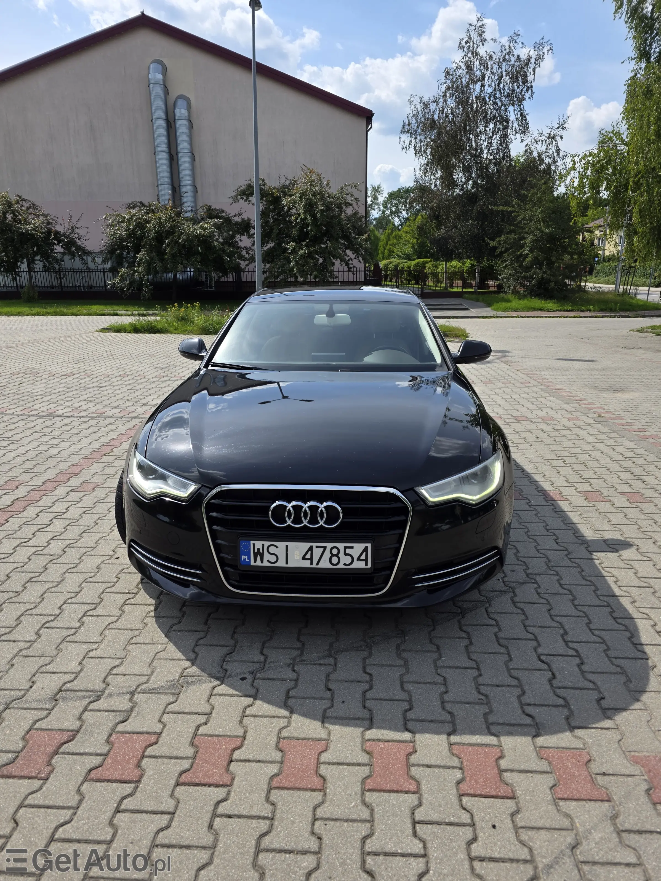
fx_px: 586
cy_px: 440
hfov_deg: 58.9
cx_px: 330
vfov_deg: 73.9
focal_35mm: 23
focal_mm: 6.3
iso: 80
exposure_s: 1/5153
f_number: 1.7
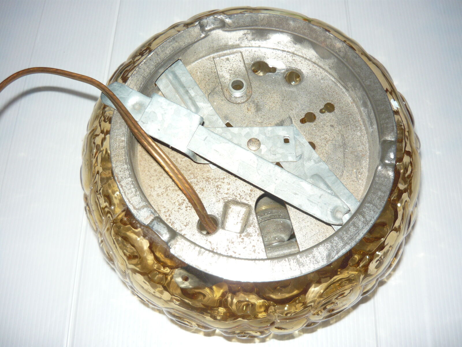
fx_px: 440
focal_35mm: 33
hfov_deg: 55.4
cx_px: 231
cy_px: 174
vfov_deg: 42.9
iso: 100
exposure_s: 1/30
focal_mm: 5.5
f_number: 2.8
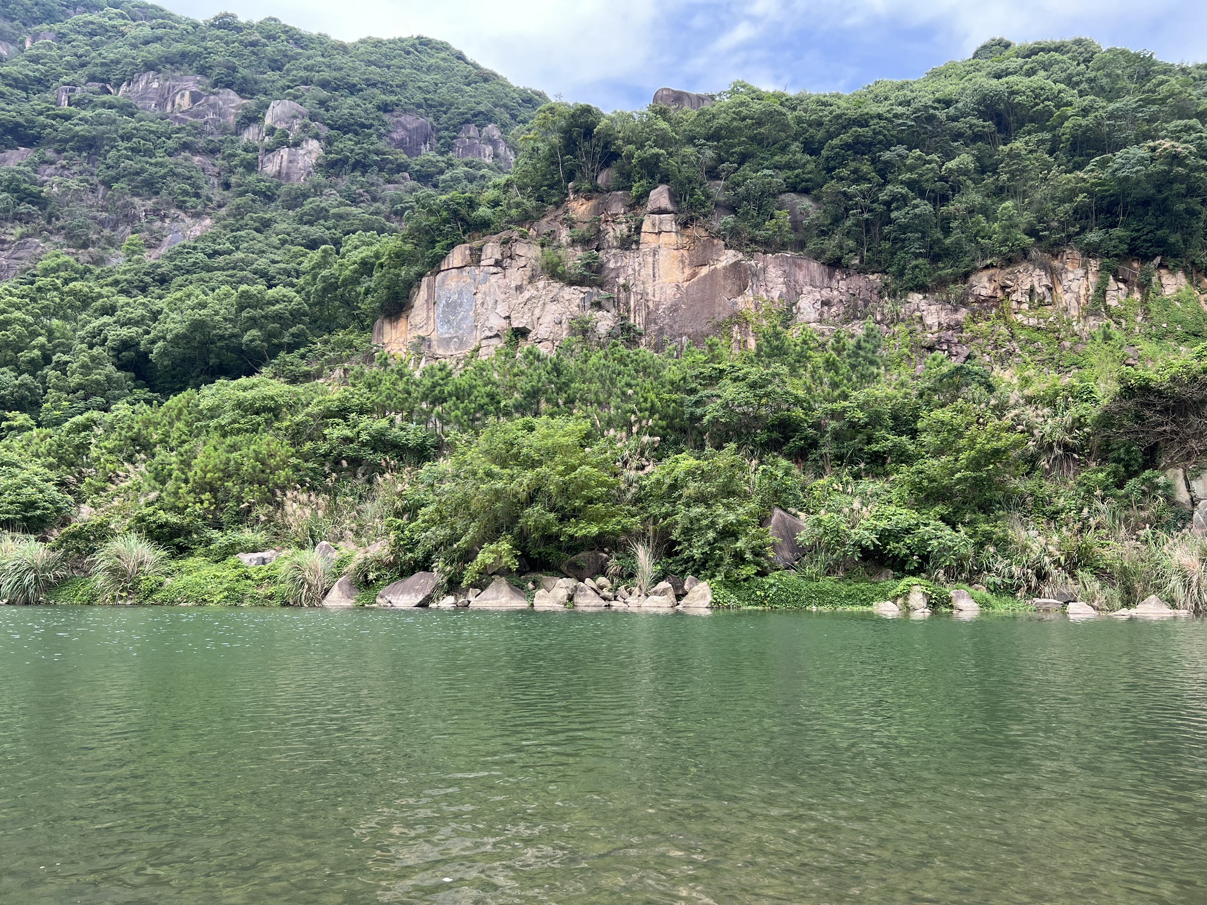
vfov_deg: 53.1
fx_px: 907
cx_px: 604
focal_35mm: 26
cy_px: 452
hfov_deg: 67.3
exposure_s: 1/670
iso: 50
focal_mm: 5.7
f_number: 1.5
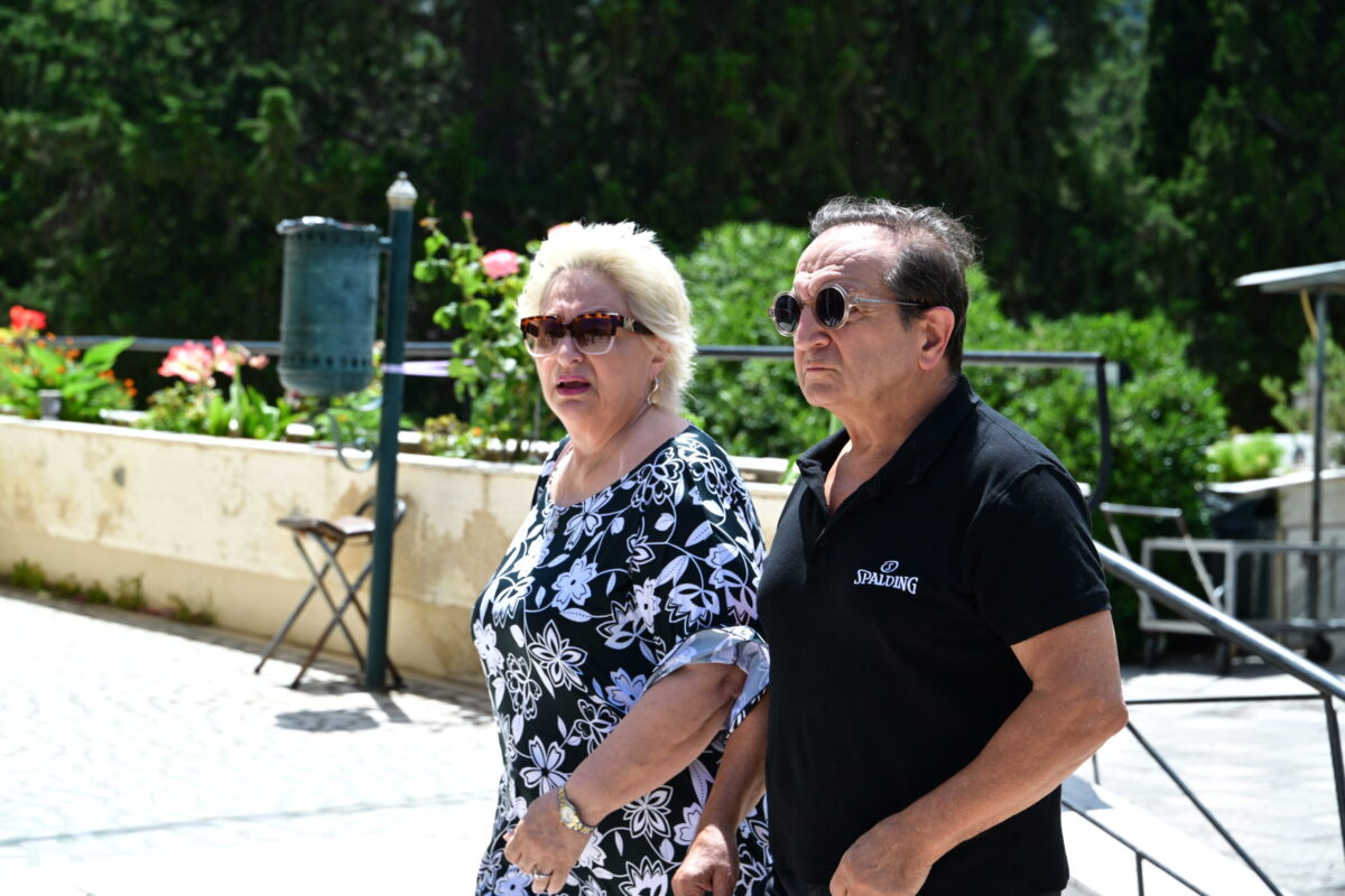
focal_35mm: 75
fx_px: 2802
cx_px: 672
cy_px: 448
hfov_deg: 27.0
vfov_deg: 18.2
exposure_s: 1/800
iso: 400
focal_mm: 75
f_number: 6.3
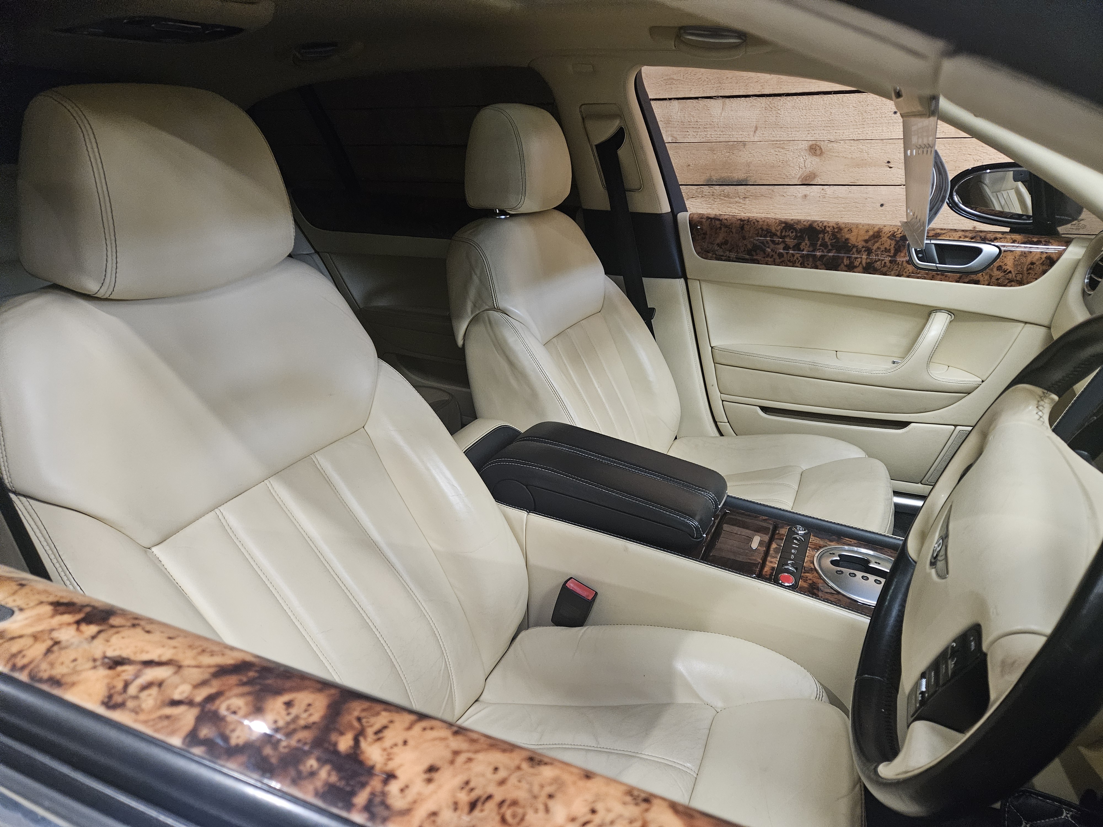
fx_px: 733
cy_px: 414
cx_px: 552
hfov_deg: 73.9
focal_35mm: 23
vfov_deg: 58.9
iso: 1000
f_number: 1.8
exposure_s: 1/100
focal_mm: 5.4
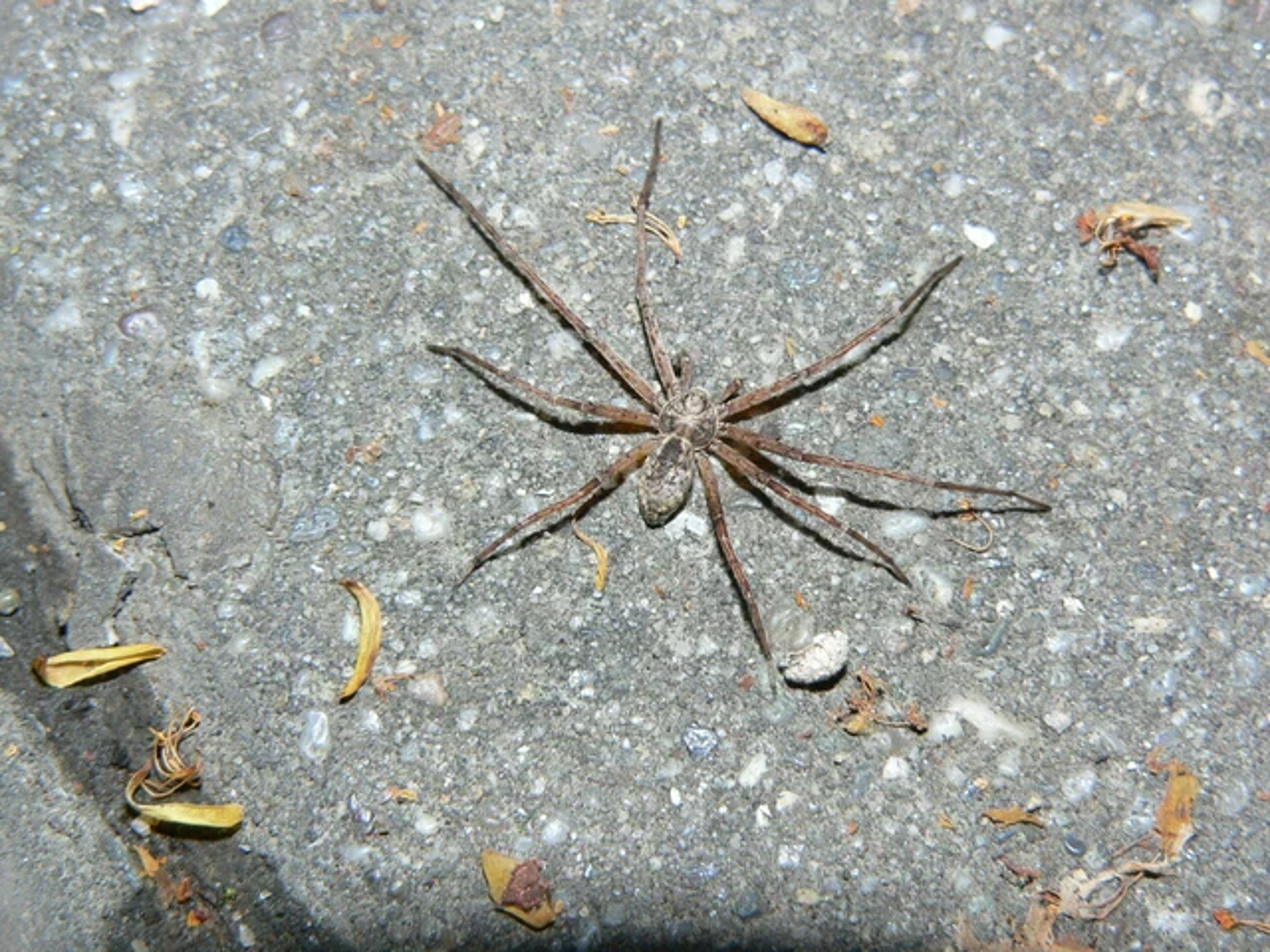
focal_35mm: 94
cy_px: 476
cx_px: 635
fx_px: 3449
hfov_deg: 20.9
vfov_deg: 15.7
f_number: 4
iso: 100
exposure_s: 1/60
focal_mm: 15.6
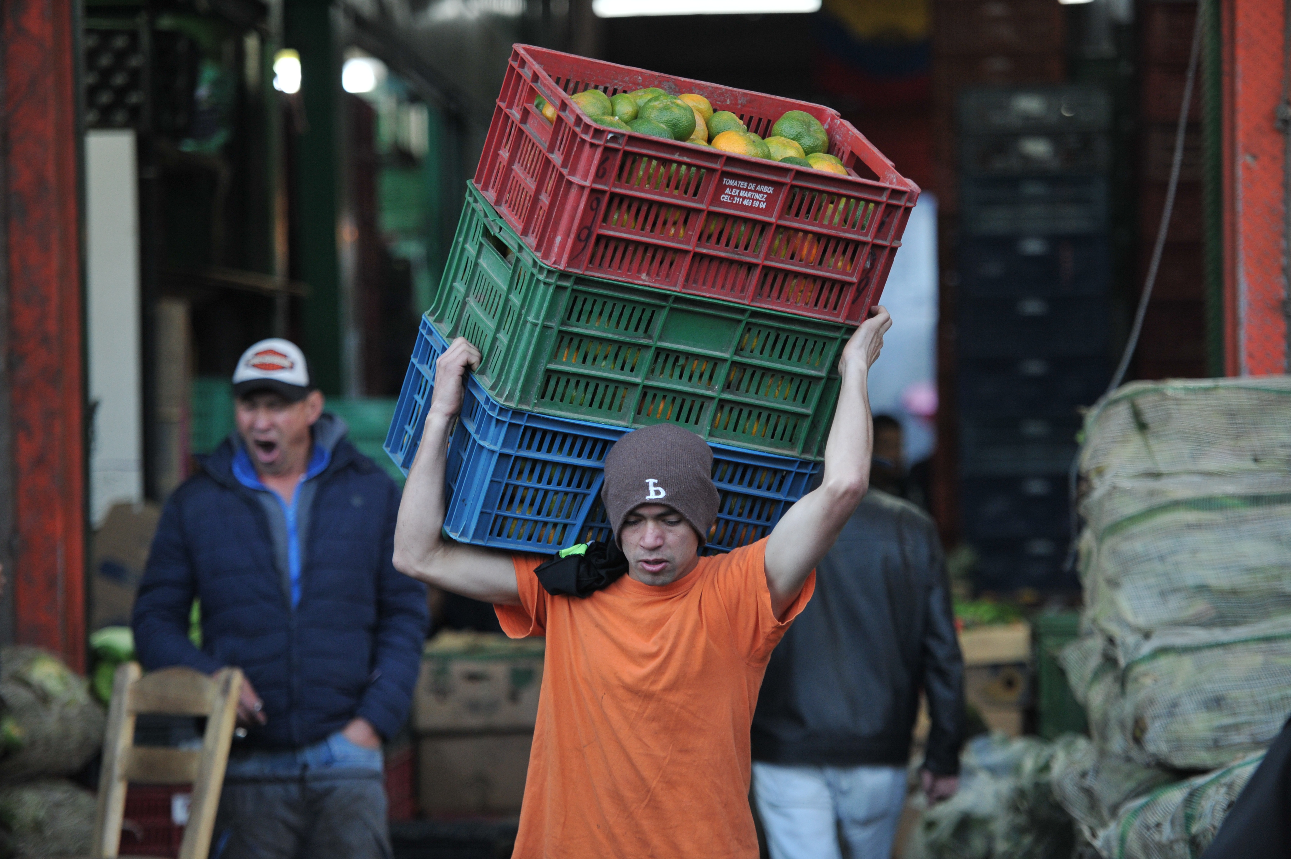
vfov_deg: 10.1
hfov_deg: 15.2
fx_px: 4838
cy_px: 430
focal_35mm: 135
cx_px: 646
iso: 1600
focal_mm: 135
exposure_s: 1/320
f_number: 2.8
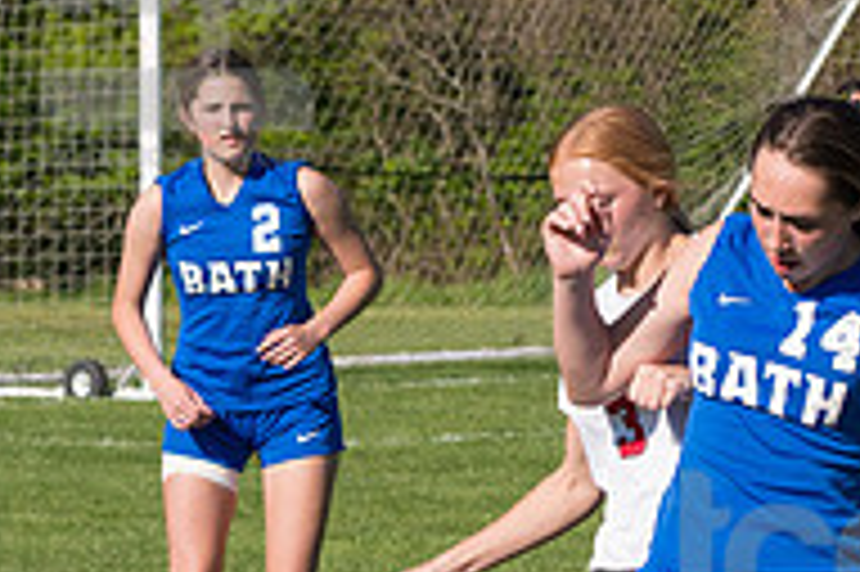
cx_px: 815
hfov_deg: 6.4
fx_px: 7614
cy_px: 631
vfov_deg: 4.3
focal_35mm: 319
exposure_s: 1/1600
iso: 250
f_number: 5.6
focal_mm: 70
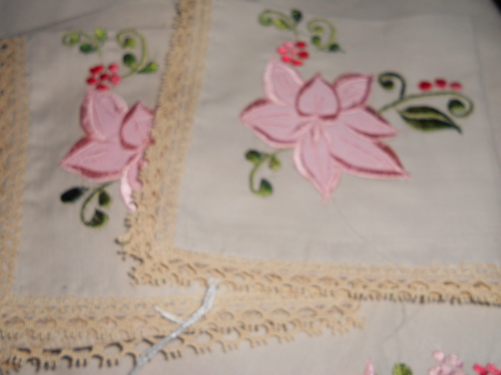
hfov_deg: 56.8
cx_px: 250
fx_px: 463
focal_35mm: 32
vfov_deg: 44.2
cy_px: 188
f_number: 8.8
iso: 80
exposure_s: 1/25
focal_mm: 5.8
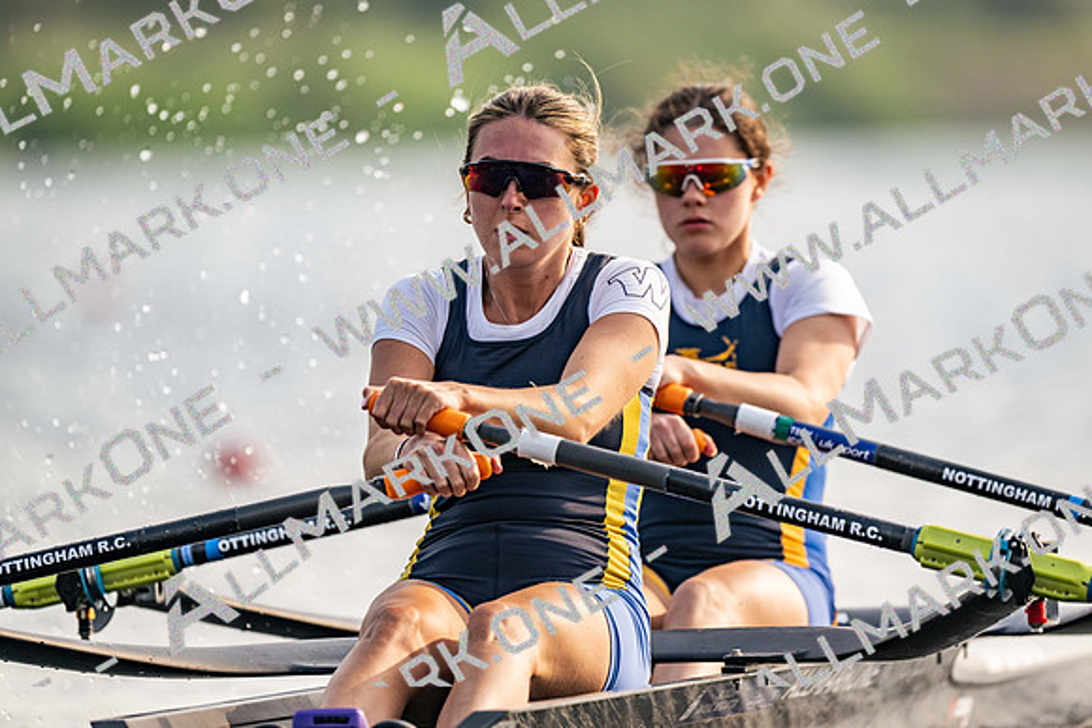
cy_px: 364
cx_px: 546
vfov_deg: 2.3
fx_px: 18203
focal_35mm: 600
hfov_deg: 3.4
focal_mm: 600
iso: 320
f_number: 4
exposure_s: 1/2500
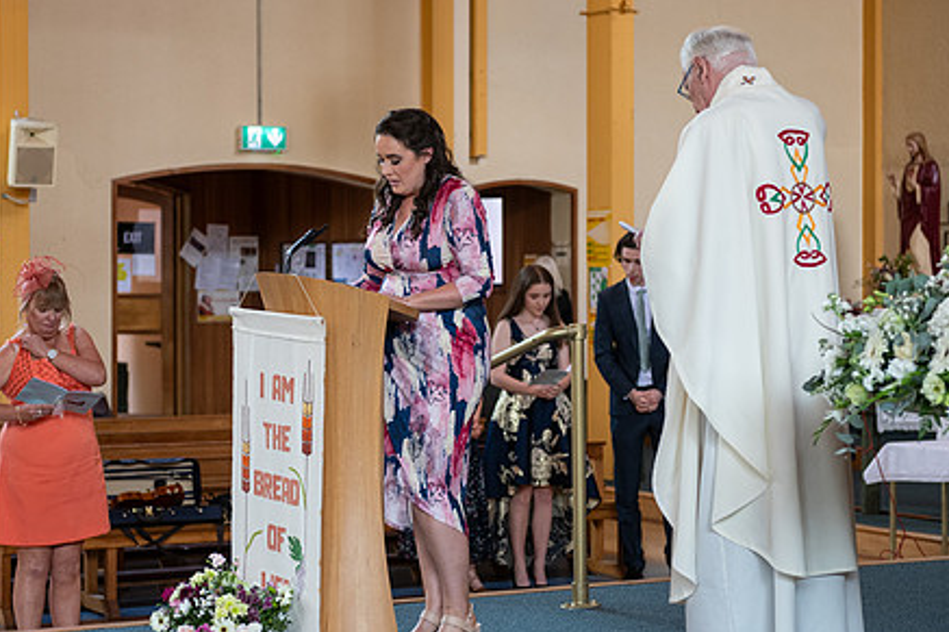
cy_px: 296
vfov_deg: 14.7
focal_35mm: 93
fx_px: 2451
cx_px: 397
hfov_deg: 21.9
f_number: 3.5
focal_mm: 70
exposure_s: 1/160
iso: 640
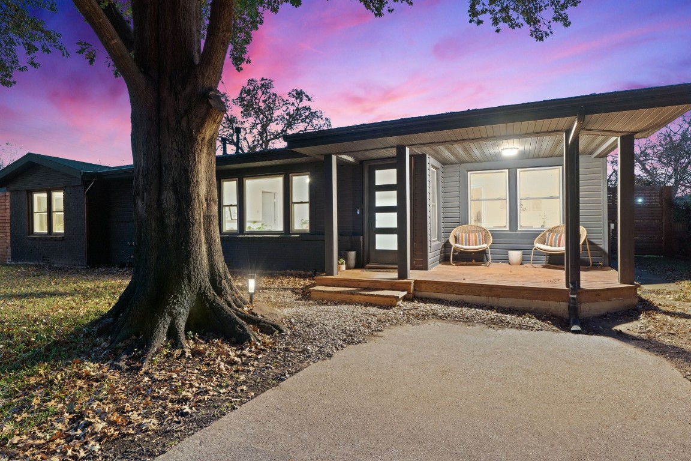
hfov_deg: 86.9
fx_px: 365
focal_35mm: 19
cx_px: 346
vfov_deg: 64.6
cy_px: 230
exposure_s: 25
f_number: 6.3
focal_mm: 19
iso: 500
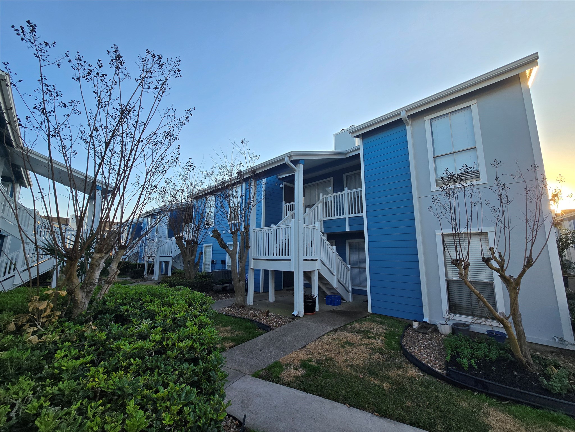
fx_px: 216
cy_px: 216
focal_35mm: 13
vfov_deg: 89.9
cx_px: 288
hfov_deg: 106.2
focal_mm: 2.2
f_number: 2.2
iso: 50
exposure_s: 1/657
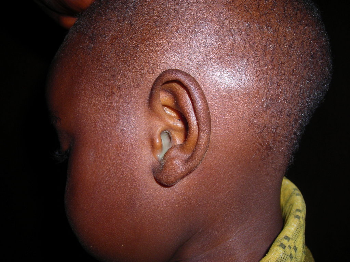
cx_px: 175
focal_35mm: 41
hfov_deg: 45.8
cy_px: 131
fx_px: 415
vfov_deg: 35.1
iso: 50
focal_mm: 6.8
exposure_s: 1/60.1
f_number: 6.6
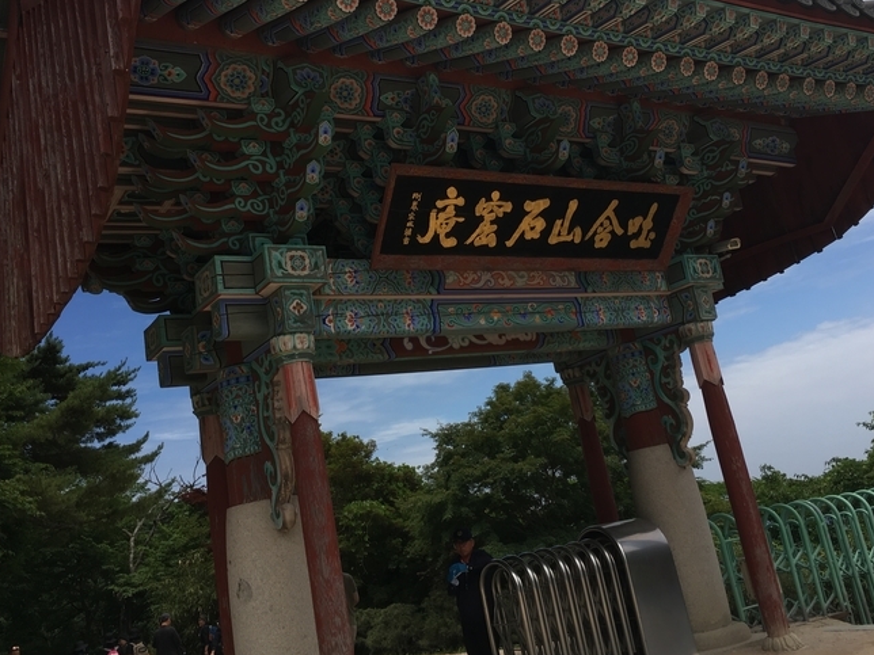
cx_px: 430
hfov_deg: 51.4
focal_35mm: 36
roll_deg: +10.5
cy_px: 287
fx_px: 909
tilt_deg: +16.2
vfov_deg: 39.6
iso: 25
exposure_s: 1/1241
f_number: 2.2
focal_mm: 4.15
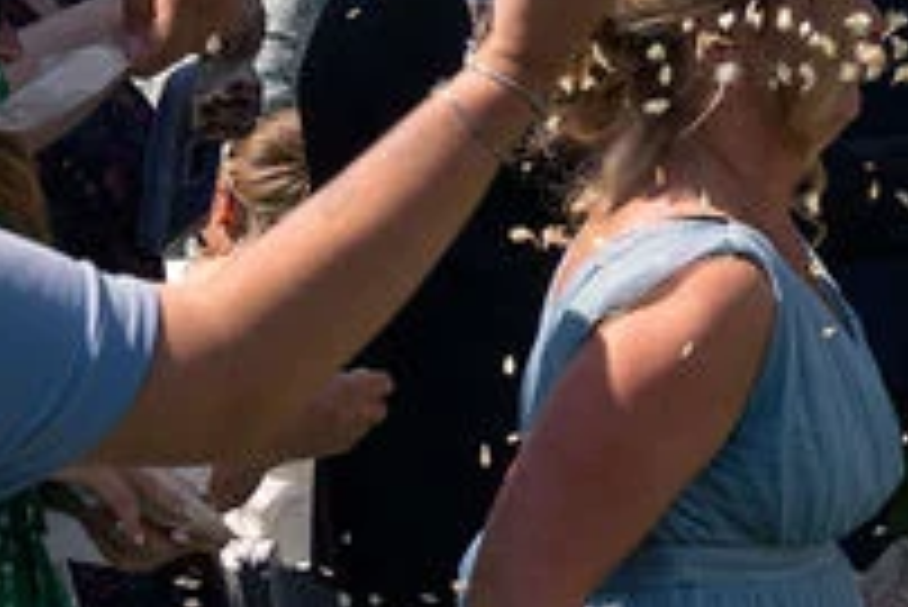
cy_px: 330
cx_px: 1969
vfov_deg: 8.5
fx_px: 4089
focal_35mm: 162
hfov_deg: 11.2
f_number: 7.1
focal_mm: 32
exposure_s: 1/400
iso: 125
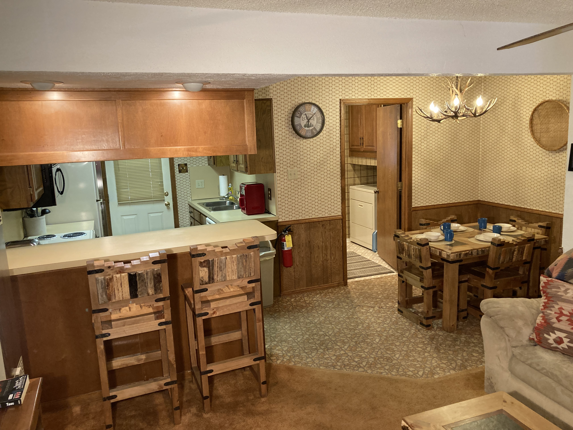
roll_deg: +1.9
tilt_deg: -8.9
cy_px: 215
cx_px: 286
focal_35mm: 28
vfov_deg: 49.7
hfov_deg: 63.4
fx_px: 463
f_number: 1.8
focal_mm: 3.99
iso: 160
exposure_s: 1/60
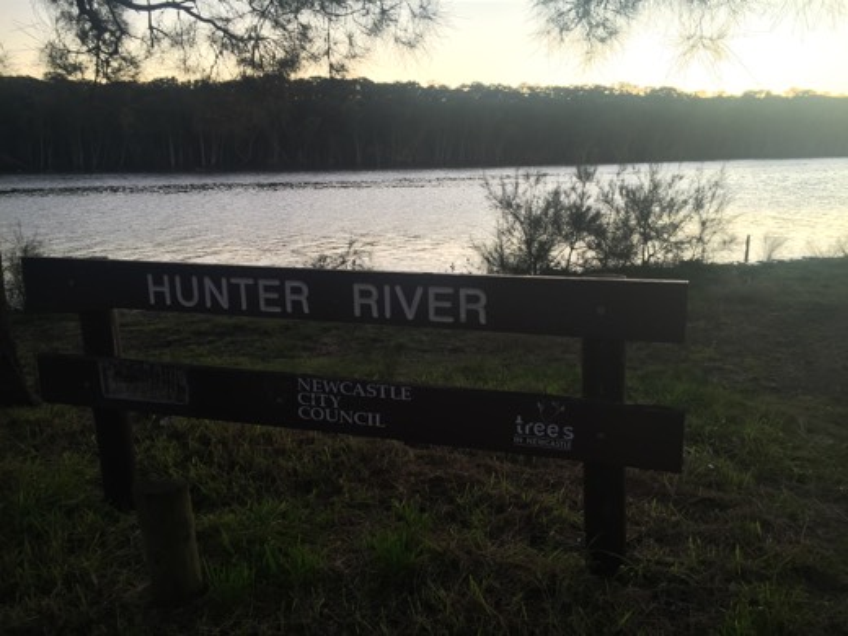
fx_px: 710
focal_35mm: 29
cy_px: 318
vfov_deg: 48.2
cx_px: 424
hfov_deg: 61.7
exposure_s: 1/30
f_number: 2.2
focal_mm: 4.15
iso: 40
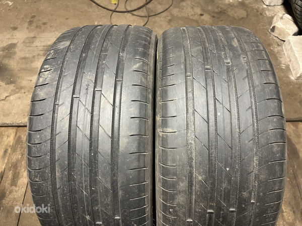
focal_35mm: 26
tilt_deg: -60.3
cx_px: 151
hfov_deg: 67.3
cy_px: 113
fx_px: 227
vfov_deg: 53.1
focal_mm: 5.7
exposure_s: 1/50
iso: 250
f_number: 1.5
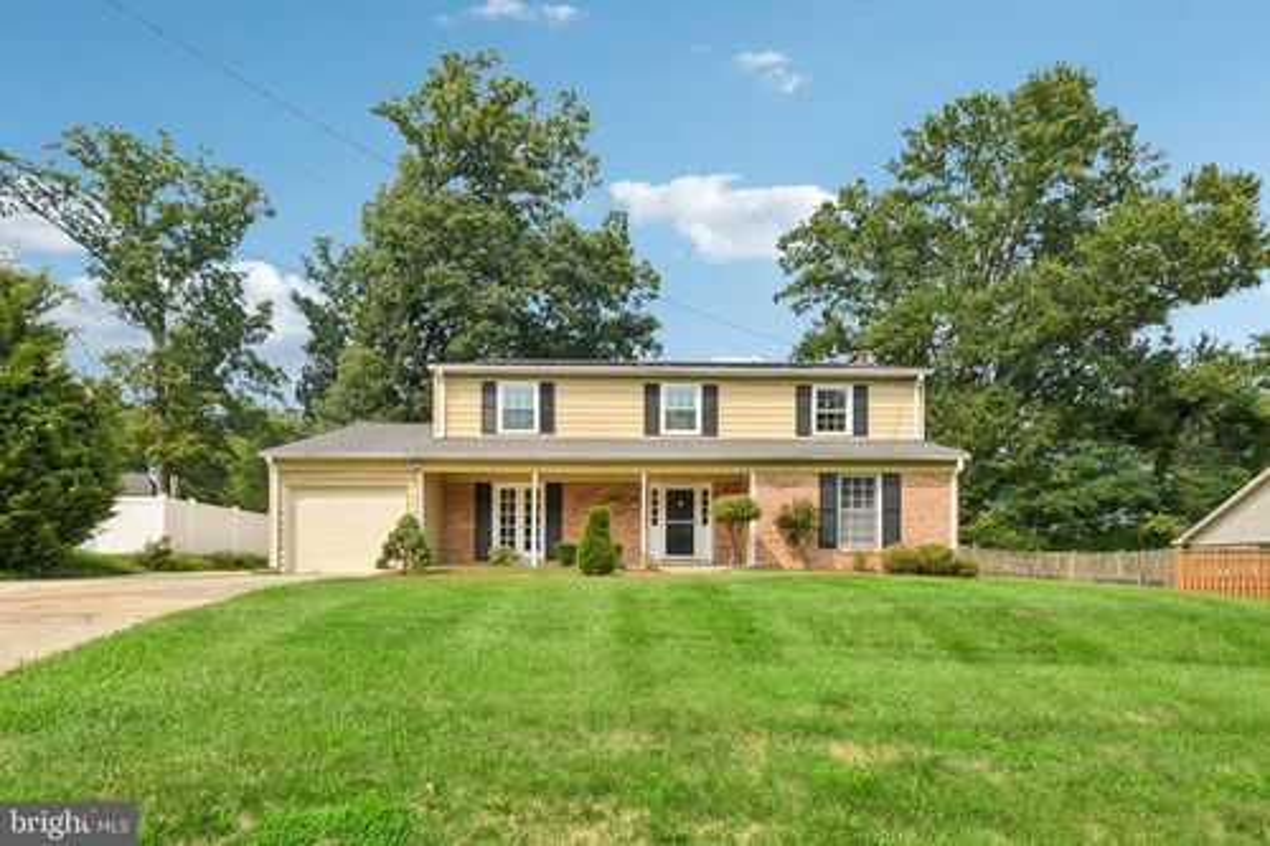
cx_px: 635
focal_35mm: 19
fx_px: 670
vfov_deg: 64.5
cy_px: 423
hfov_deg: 86.9
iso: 100
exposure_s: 1/200
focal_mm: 19
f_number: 8
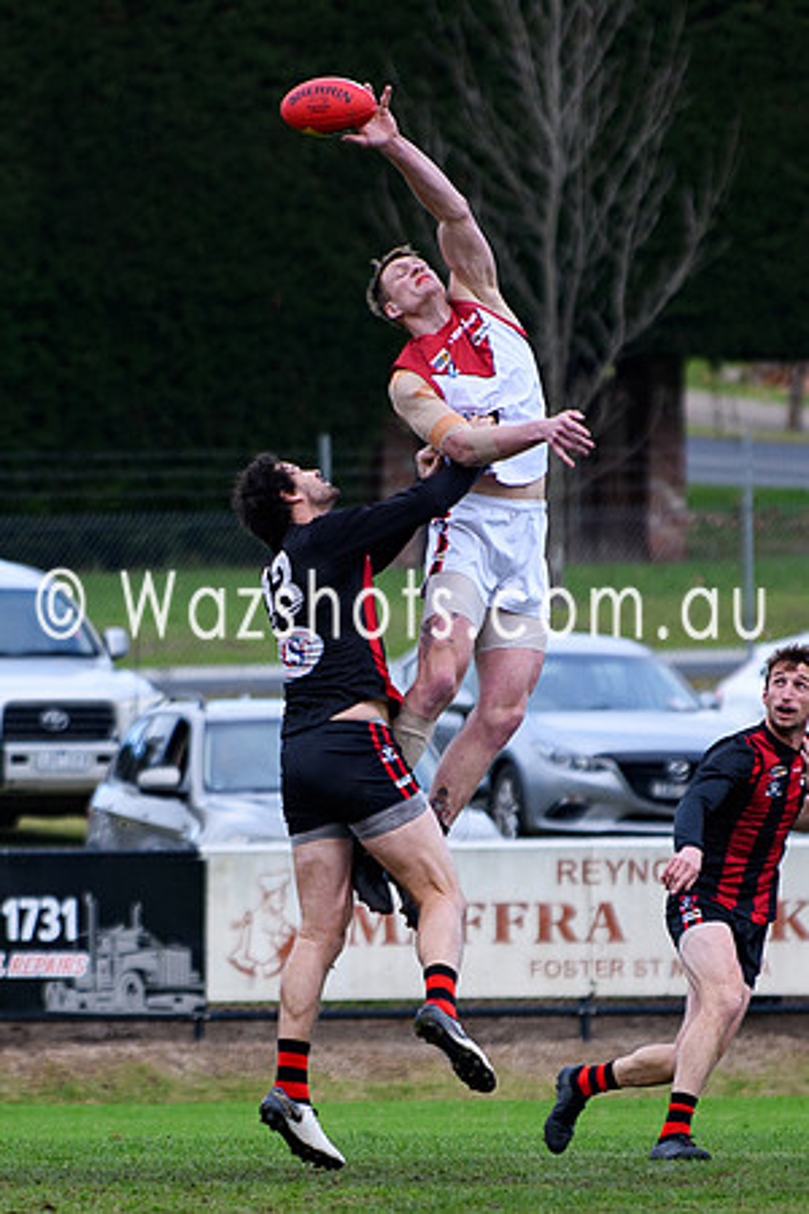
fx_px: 27084
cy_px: 887
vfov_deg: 2.6
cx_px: 378
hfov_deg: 1.7
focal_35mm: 804
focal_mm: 200
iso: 250
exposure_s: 1/1250
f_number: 2.8
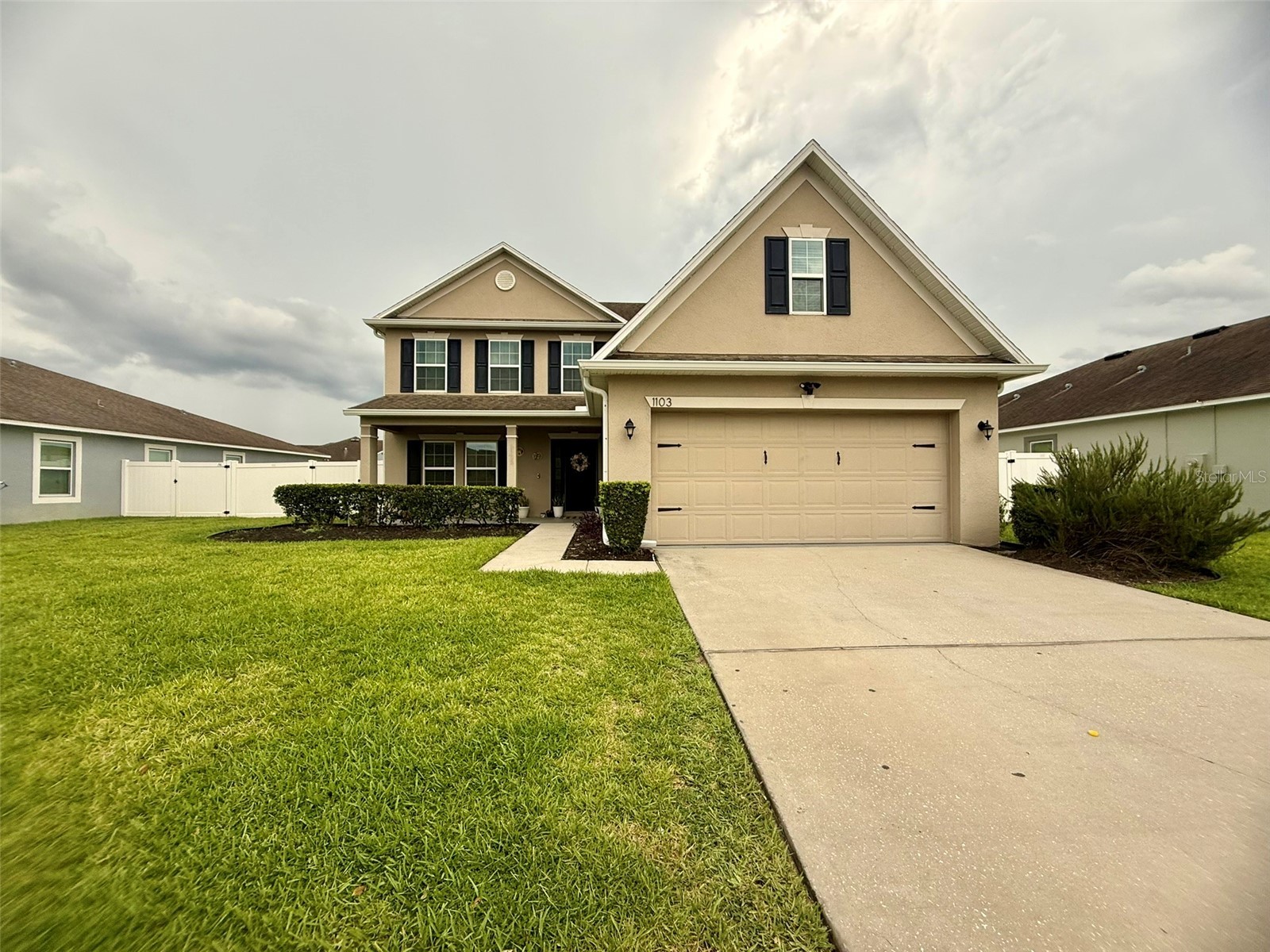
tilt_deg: +1.9
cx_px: 635
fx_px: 514
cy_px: 476
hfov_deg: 102.1
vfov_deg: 85.7
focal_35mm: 14
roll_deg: +0.2
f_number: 2.2
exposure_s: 1/131
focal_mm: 2.22
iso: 50
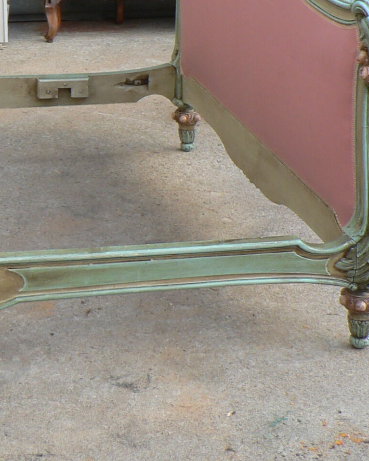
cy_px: 53
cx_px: -118
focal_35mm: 94
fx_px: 1283
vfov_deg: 20.0
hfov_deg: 15.5
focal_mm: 6
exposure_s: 1/60
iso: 80
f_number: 2.8
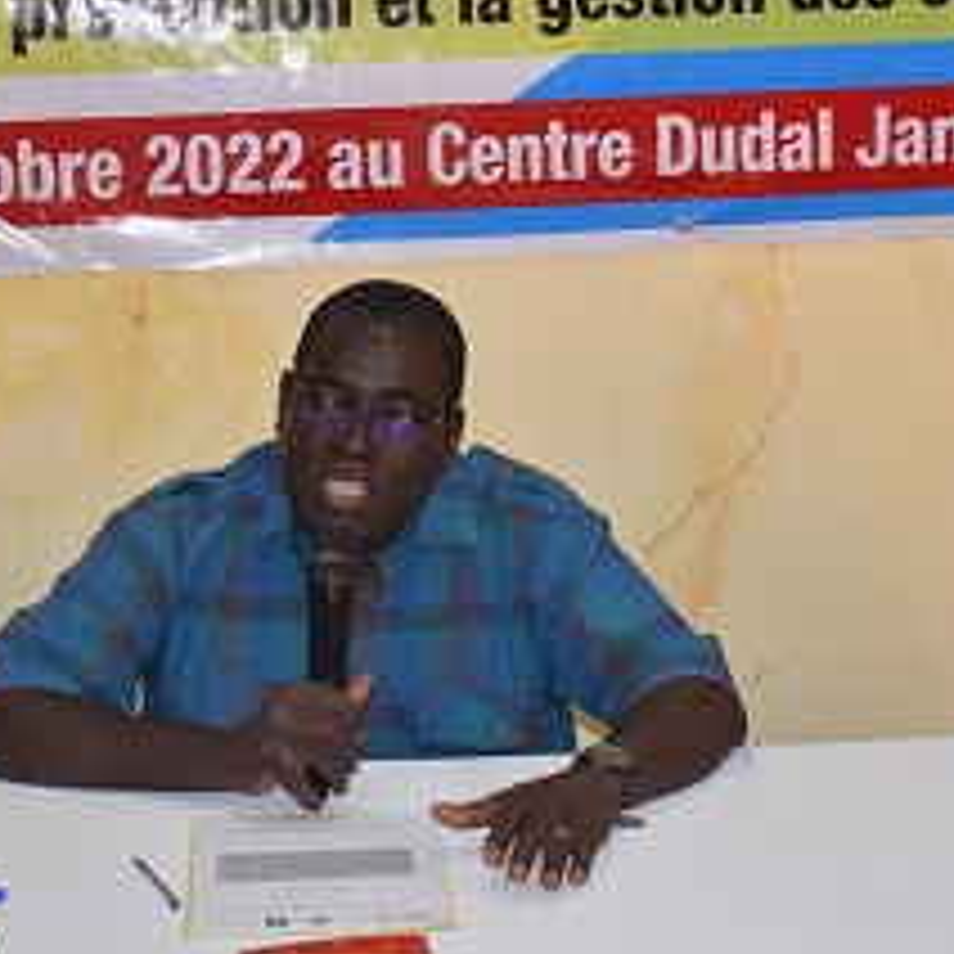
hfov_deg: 18.7
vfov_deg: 18.6
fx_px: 2900
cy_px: 236
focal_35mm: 93
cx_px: 414
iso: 800
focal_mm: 31
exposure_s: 1/100
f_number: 5
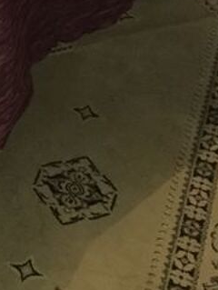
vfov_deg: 15.2
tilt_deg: -28.9
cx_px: -103
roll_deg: -1.0
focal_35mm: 121
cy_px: -132
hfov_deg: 11.8
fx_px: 1014
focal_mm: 4.15
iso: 500
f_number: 2.2
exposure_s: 1/17
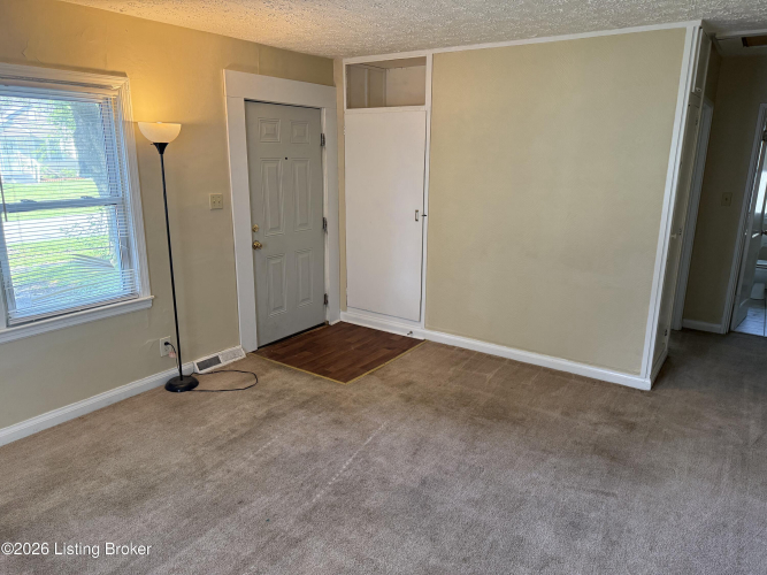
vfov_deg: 56.8
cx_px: 384
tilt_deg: -14.2
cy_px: 288
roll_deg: -0.3
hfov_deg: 71.6
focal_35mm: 24
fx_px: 532
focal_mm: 6.76
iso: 250
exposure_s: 1/60
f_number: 1.78
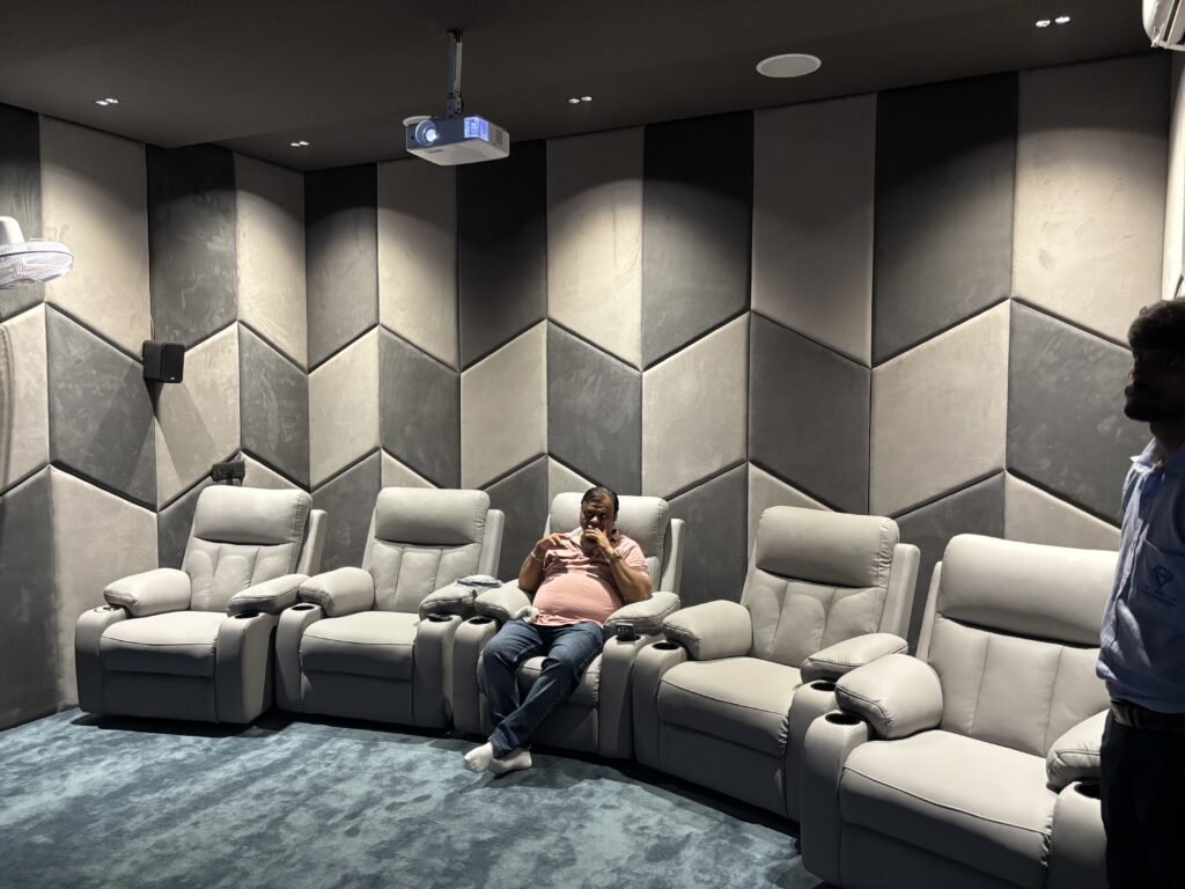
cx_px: 592
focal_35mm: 26
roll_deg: +0.4
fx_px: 890
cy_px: 444
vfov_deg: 53.1
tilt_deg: -2.2
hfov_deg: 67.3
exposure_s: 1/60
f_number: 1.6
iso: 400
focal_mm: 5.96
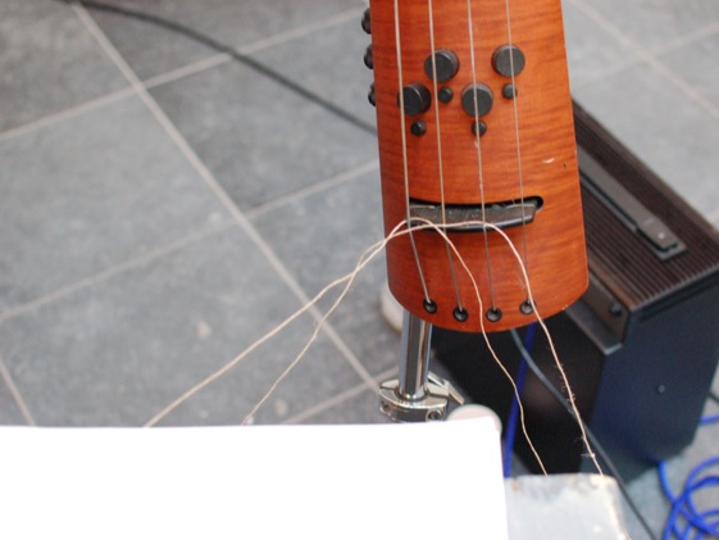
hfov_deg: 33.4
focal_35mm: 58
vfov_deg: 25.4
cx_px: 409
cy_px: 269
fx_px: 1196
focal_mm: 35
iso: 1600
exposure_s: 1/30
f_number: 2.8
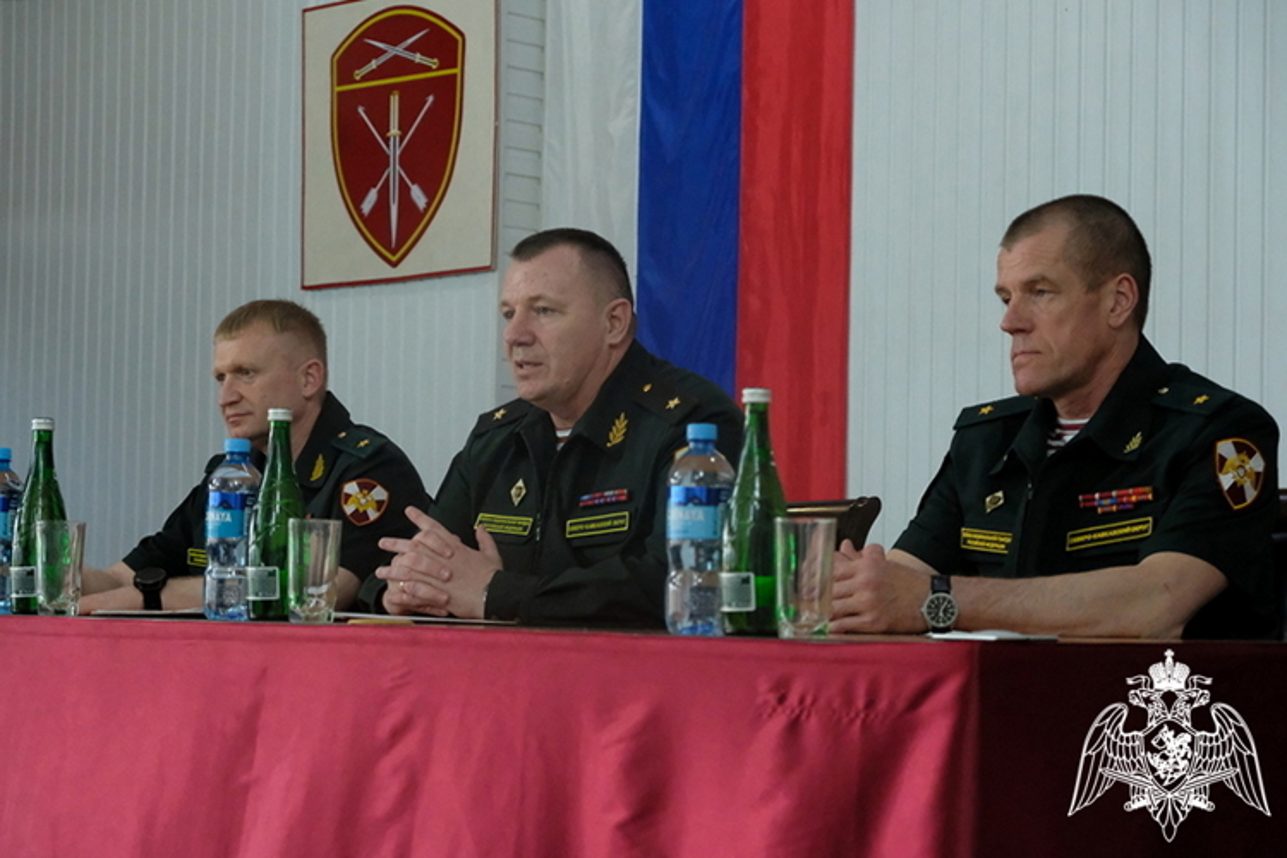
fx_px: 2967
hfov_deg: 24.5
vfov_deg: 16.5
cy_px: 429
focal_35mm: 83
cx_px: 644
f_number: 5
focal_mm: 55
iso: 10000
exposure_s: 1/950
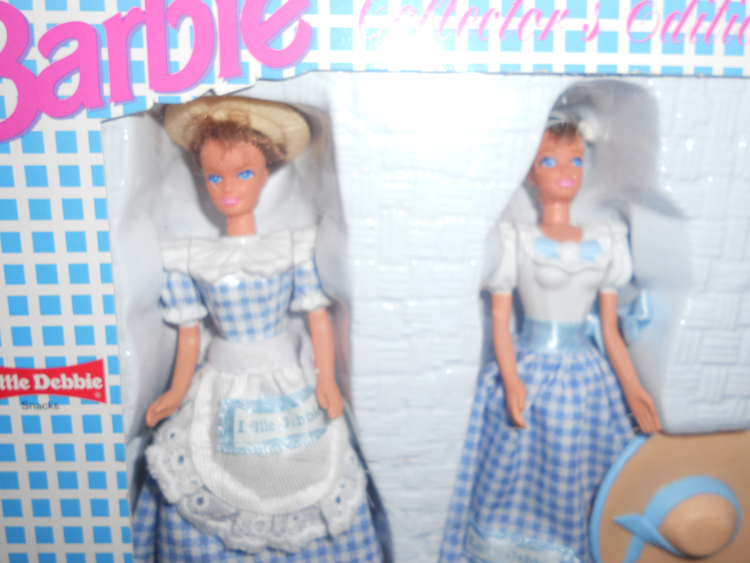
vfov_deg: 44.2
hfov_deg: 56.8
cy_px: 282
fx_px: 693
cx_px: 375
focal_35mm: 32
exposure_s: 1/25
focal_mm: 5.8
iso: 80
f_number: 8.8
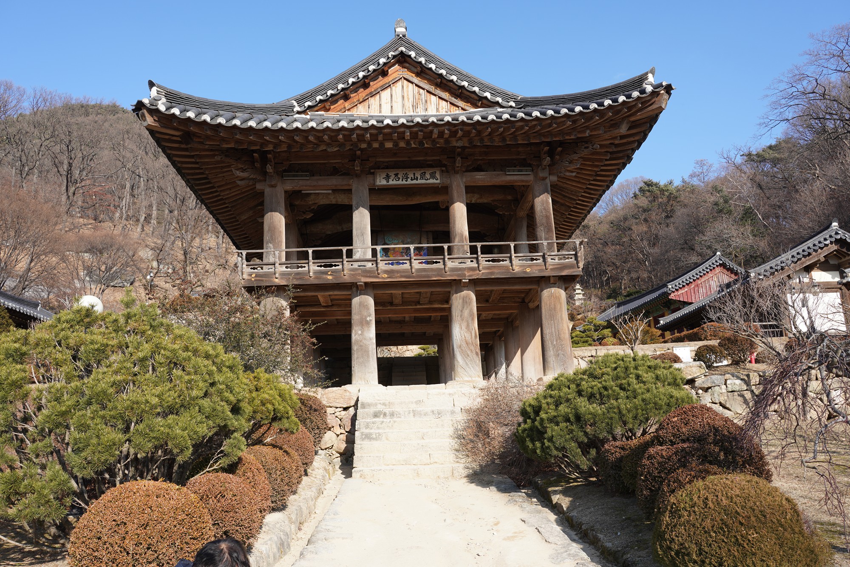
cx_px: 425
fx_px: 708
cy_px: 284
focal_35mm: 30
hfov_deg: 61.9
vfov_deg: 43.6
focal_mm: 30
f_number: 10
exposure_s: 1/100
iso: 100
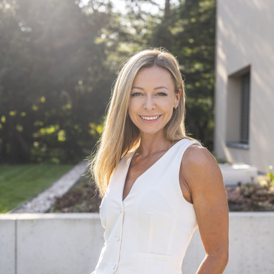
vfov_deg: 26.8
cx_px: 137
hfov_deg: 26.9
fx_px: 573
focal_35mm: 64
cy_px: 165
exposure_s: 1/250
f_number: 4
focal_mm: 50
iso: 80
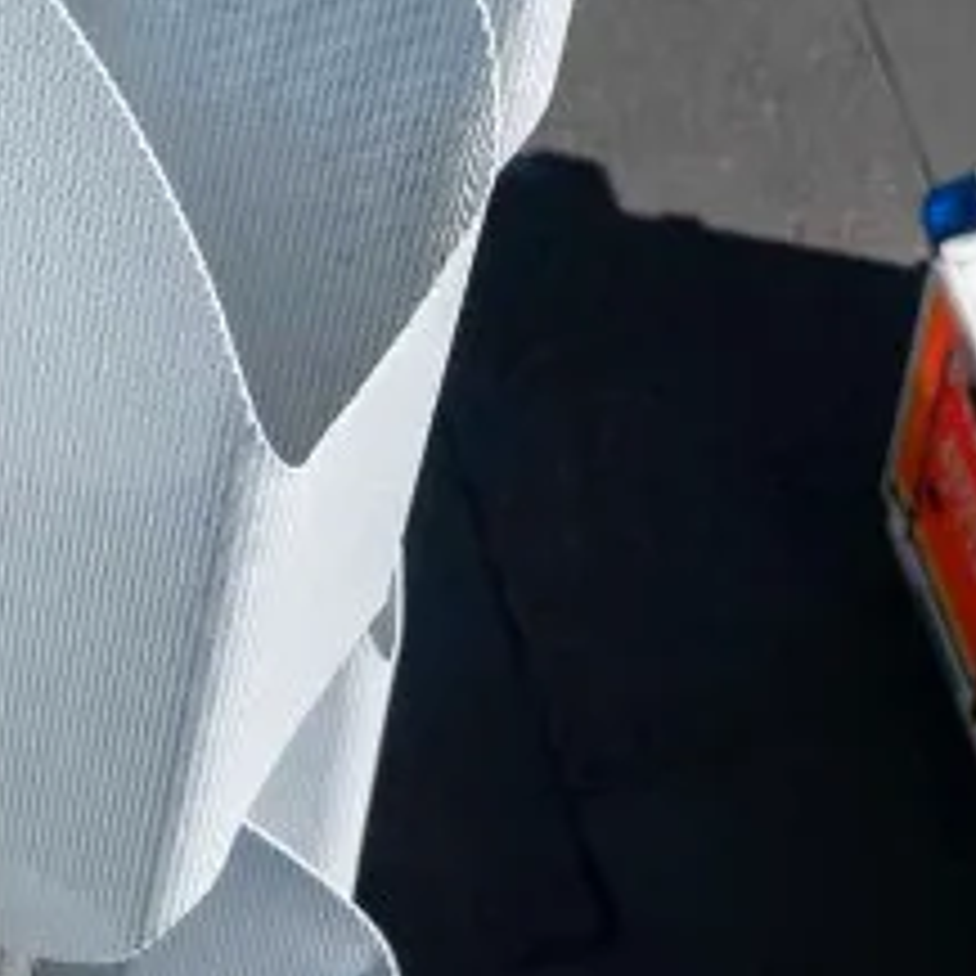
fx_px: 12568
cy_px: 351
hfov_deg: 4.4
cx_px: -162
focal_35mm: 394
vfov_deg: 4.4
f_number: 8
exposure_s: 1/640
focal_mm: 63
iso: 100
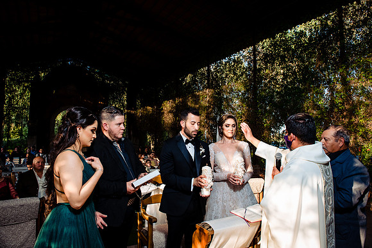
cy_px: 124
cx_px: 186
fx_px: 248
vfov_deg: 53.2
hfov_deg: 73.7
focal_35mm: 24
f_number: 7.1
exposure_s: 1/200
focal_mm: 24
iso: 800
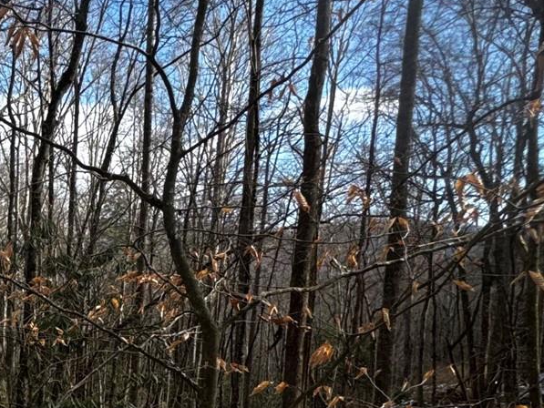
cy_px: 431
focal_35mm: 48
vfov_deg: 28.0
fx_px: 754
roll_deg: +1.2
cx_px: -228
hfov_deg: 28.8
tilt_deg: -9.8
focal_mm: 2.22
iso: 40
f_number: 2.2
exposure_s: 1/548
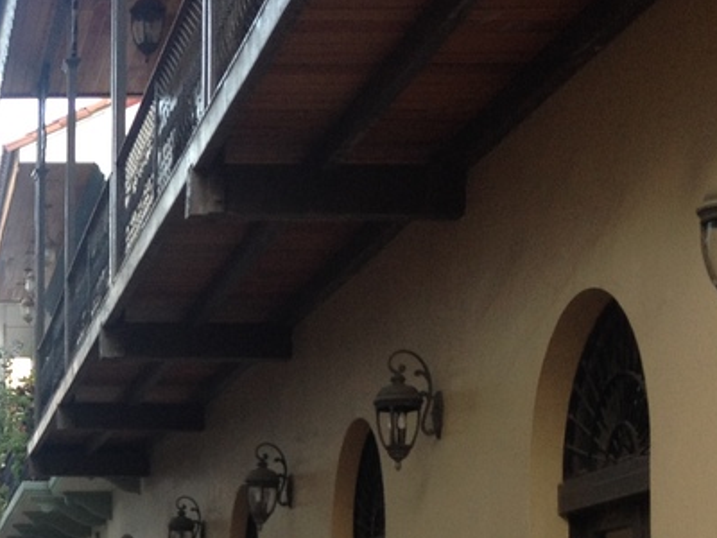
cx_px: -120
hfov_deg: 17.9
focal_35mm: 105
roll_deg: -1.0
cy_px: 538
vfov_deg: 13.9
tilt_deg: +1.7
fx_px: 2175
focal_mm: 4.28
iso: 50
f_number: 2.4
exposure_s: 1/60
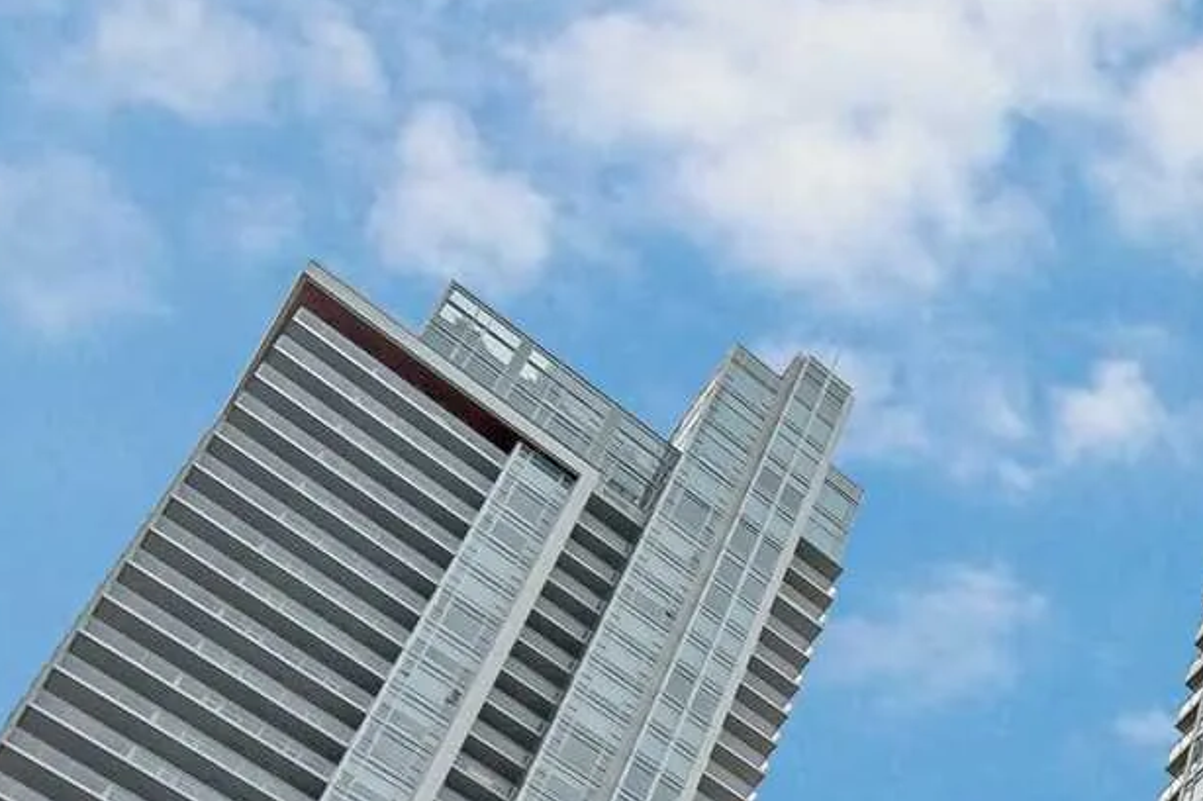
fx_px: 2338
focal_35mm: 70
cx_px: 1953
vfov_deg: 14.9
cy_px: 1722
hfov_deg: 22.1
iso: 100
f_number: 14
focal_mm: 14
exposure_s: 1/200
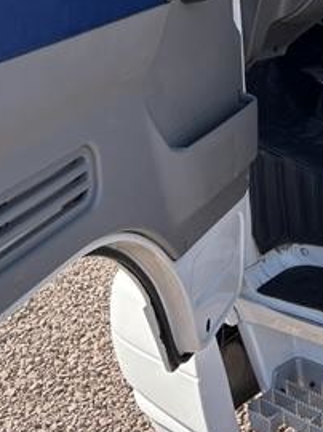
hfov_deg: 19.1
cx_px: 347
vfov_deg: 24.7
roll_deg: +0.2
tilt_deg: -6.7
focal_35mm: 74
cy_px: -34
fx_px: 922
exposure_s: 1/736
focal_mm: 5.96
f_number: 1.6
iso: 50
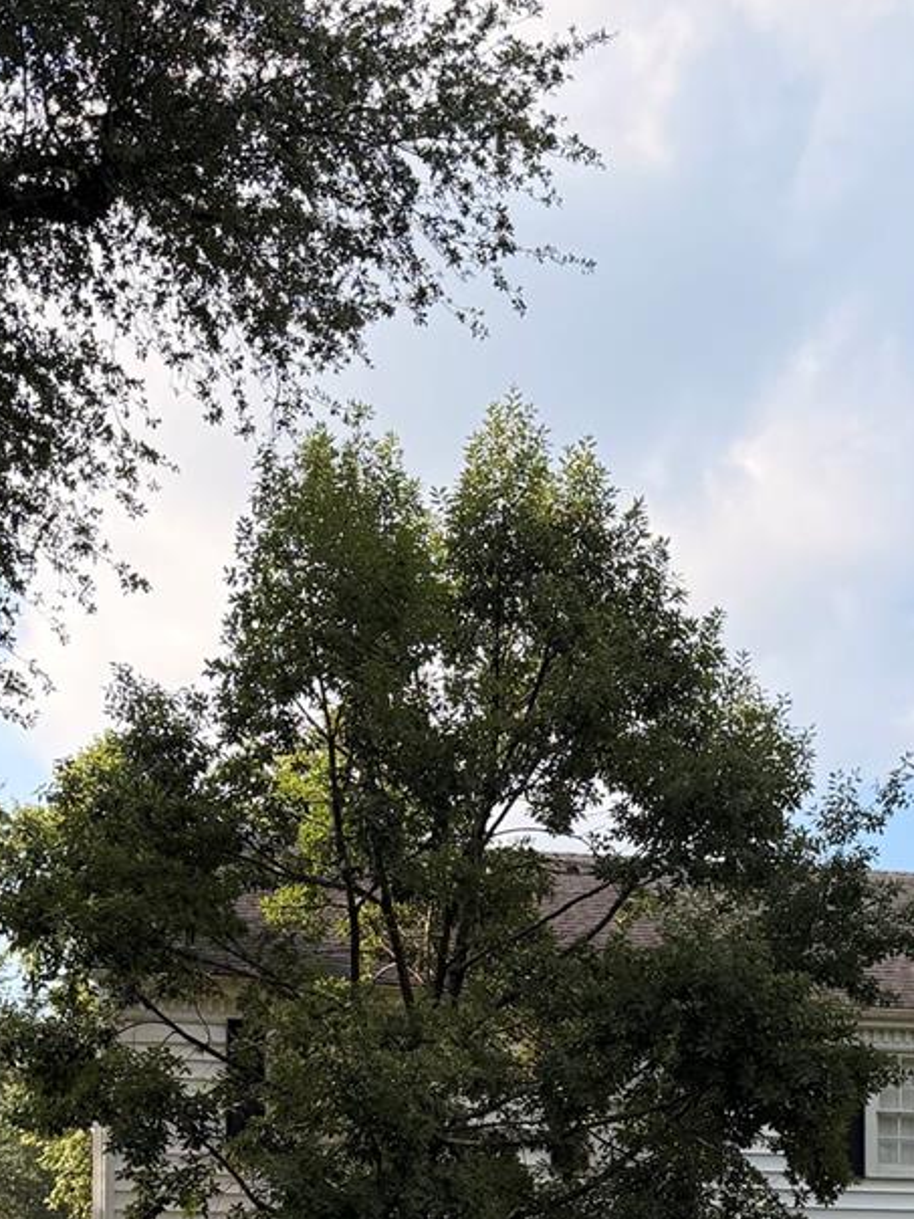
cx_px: 615
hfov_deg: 23.9
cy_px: 1276
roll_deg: +0.4
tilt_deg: +6.6
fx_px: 2148
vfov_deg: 29.2
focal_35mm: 61
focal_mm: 6.76
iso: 100
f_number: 1.78
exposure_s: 1/2299
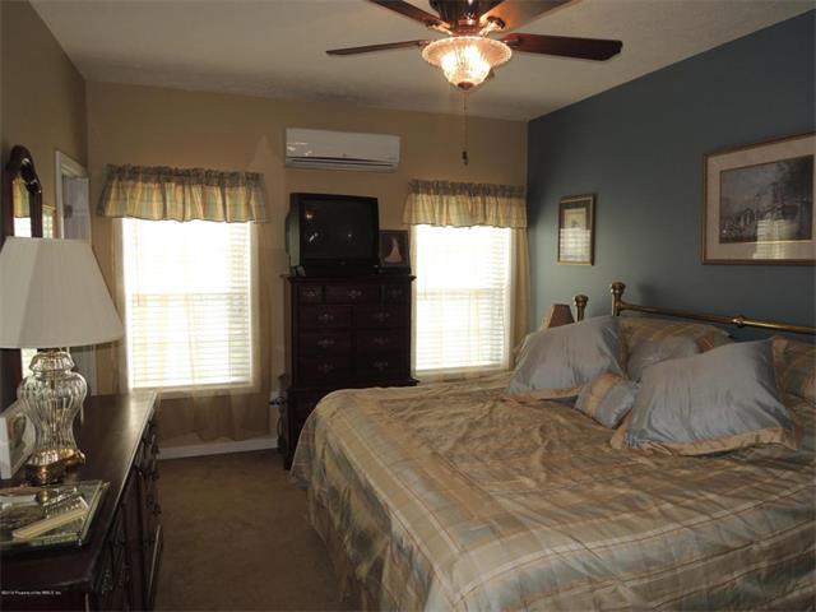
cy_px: 306
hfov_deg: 71.6
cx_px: 408
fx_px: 566
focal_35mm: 24
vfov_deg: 56.8
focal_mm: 4.3
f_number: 2.8
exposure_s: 1/80
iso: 100
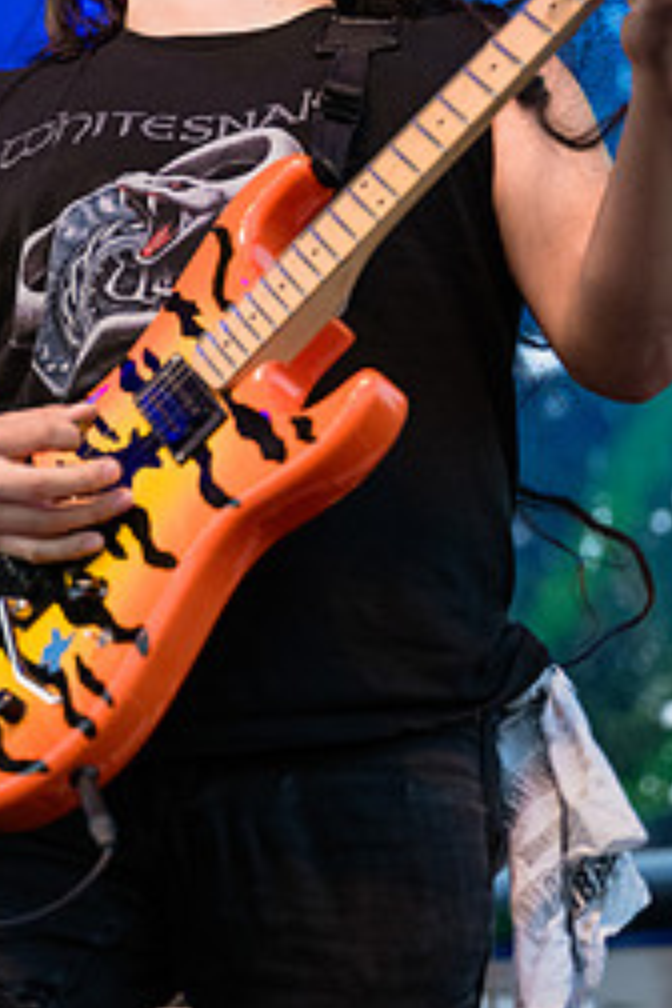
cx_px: 188
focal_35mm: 107
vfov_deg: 19.0
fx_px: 2996
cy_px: 288
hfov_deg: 12.8
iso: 4000
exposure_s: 1/800
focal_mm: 60
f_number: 2.8
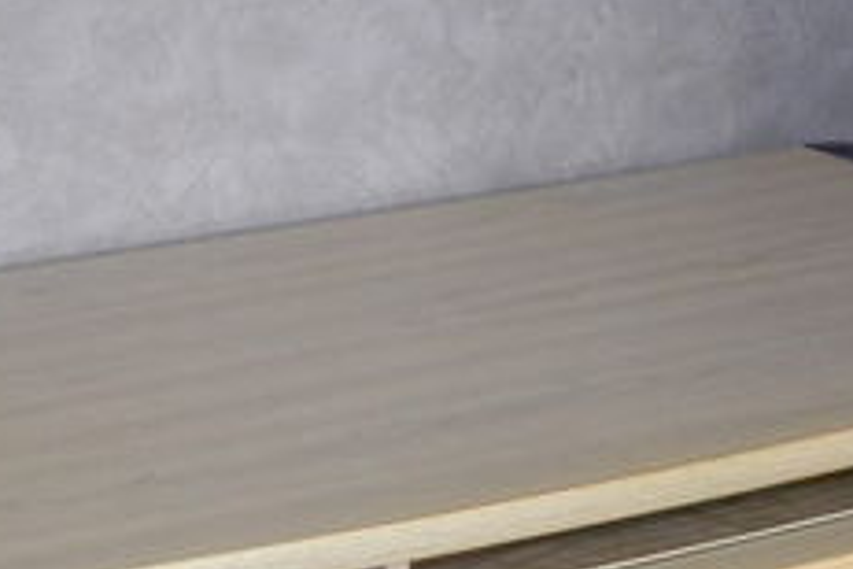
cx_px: 731
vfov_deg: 8.1
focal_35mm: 169
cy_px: 475
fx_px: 4004
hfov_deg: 12.1
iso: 800
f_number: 4.2
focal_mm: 26
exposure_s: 1/60
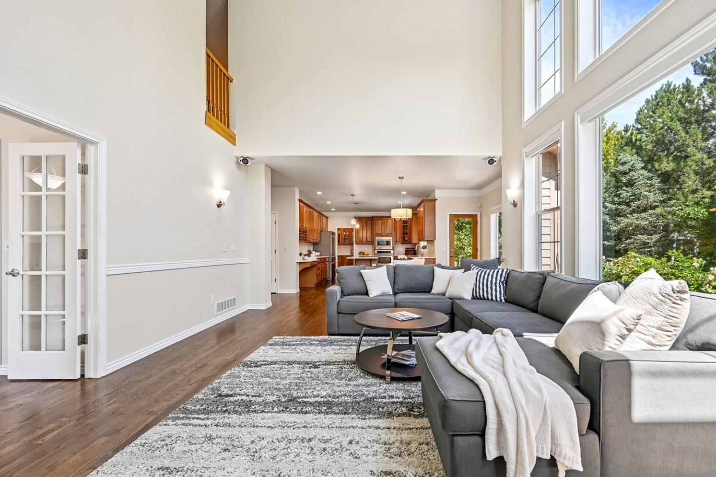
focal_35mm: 15
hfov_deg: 100.3
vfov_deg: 77.3
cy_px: 245
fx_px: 298
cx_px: 379
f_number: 9
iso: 100
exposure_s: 1/15
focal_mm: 14
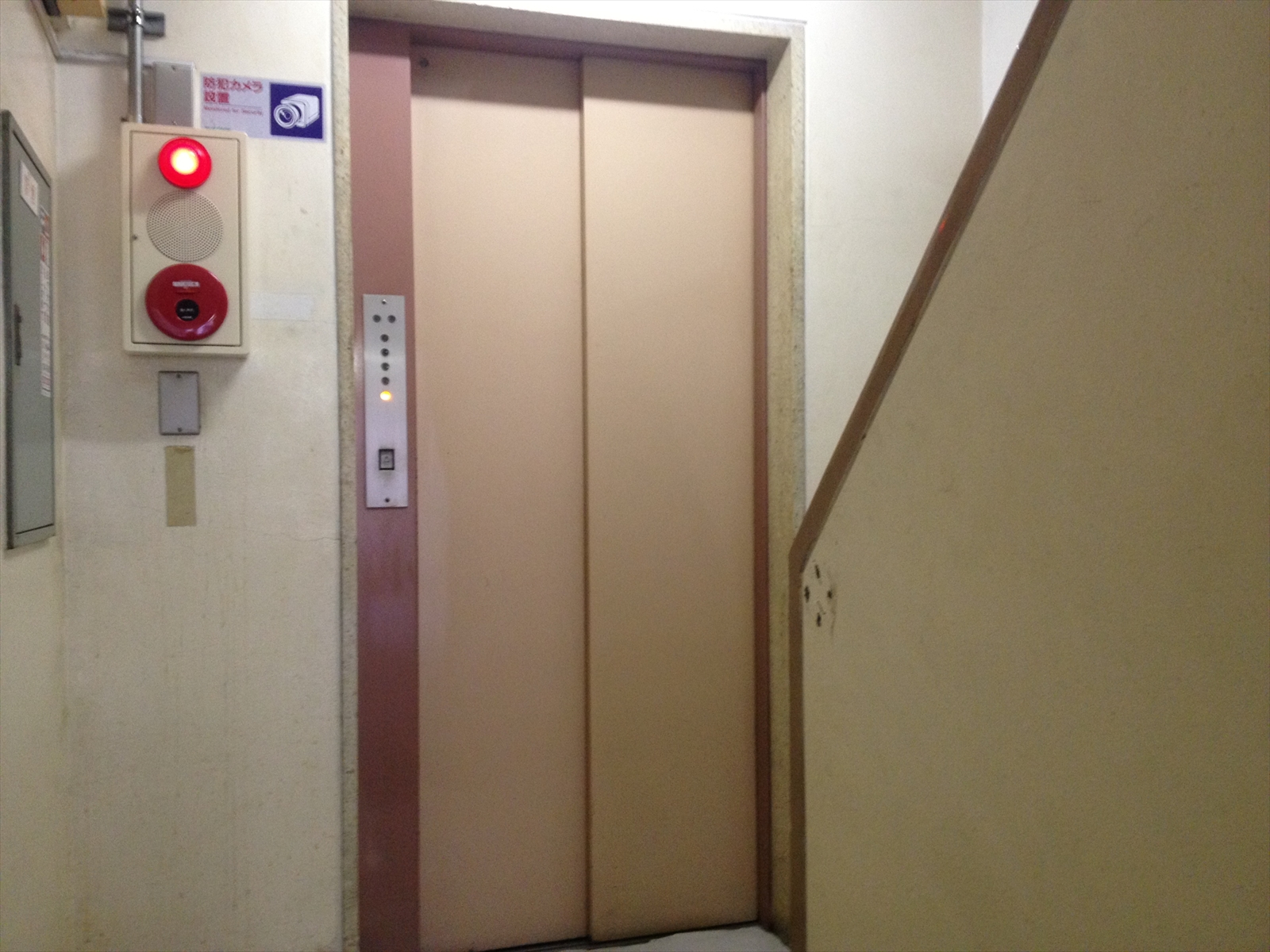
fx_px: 1284
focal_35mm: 35
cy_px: 476
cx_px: 635
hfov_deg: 52.6
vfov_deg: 40.7
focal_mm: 4.28
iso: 200
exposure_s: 1/20
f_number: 2.4
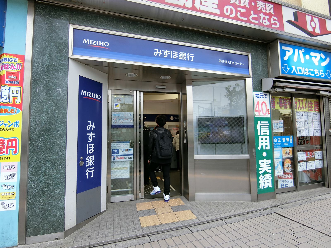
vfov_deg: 68.7
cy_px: 124
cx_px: 166
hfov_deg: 84.7
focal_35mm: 19
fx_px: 182
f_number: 2.7
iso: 100
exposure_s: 1/125
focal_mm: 4.06
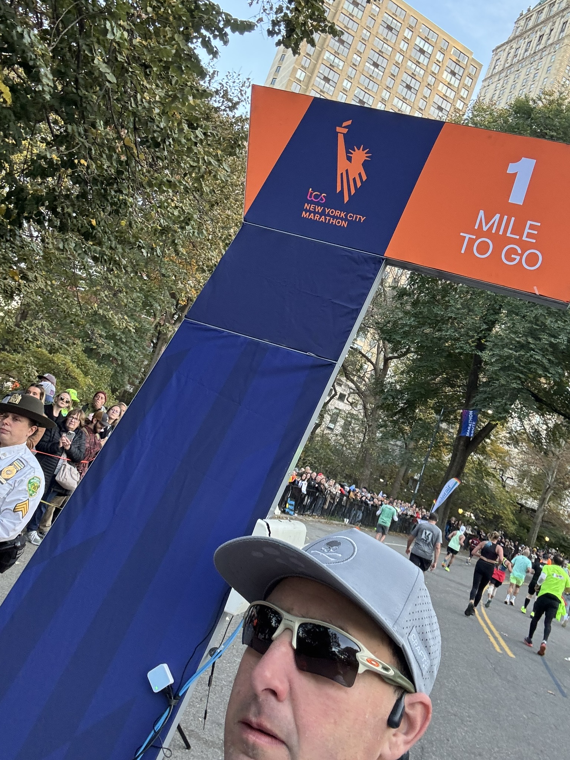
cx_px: 285
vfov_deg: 60.0
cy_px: 380
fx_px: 659
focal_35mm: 30
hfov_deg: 46.8
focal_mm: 2.69
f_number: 1.9
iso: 80
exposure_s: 1/76
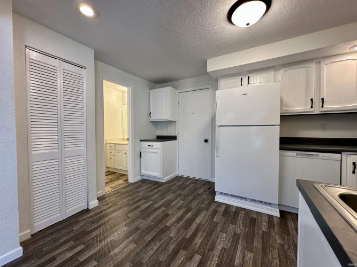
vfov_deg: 85.7
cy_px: 134
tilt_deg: -1.8
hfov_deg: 102.1
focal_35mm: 14
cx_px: 178
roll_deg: +0.1
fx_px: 144
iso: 100
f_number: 2.2
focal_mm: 2.22
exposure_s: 1/120
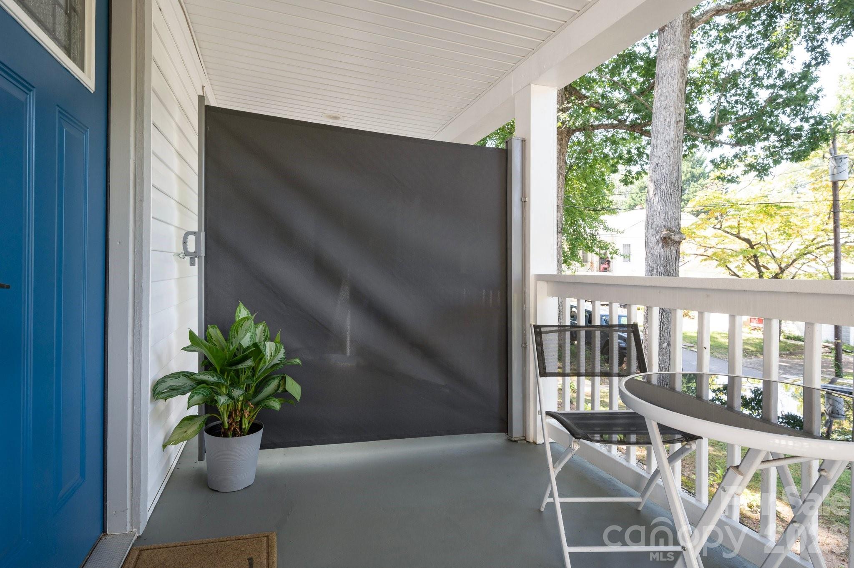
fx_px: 450
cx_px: 427
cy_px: 284
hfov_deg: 87.0
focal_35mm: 19
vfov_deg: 64.5
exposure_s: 1/30
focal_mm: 19
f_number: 9
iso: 250
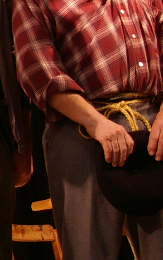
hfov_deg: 7.1
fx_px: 1243
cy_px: 83
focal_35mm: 175
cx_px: -197
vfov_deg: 12.0
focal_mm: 24
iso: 400
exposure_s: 1/60
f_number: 4.5
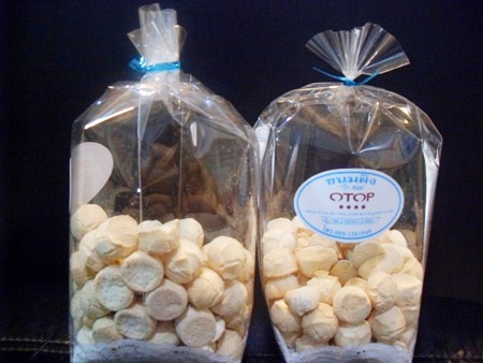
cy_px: 182
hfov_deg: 53.9
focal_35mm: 34
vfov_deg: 41.8
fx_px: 475
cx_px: 242
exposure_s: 1/3
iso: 200
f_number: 2.8
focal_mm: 6.3
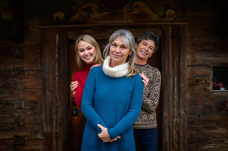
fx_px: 443
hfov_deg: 28.9
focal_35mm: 70
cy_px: 76
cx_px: 114
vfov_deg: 19.4
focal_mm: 70
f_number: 5
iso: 640
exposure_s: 1/400
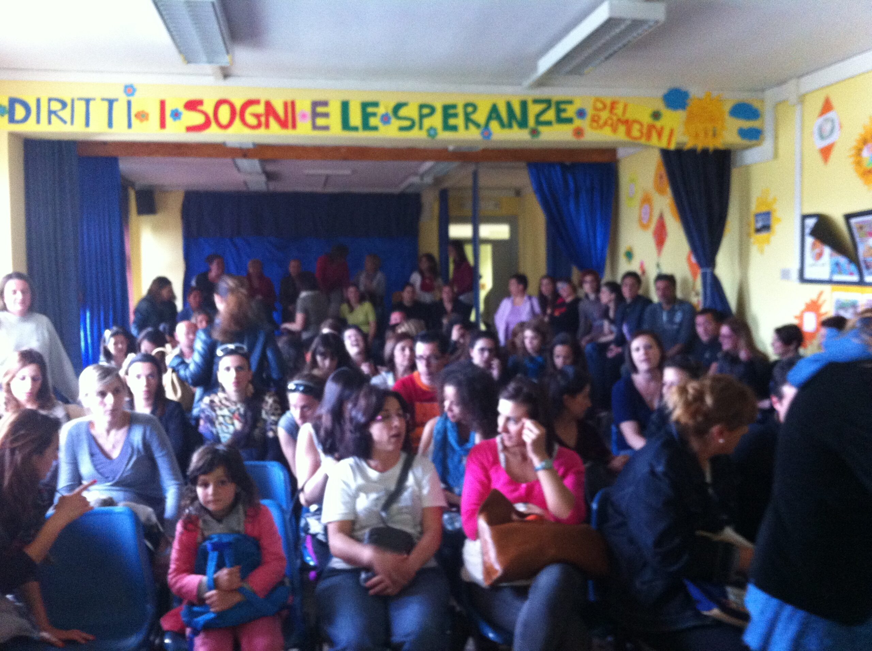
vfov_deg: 40.6
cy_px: 326
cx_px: 436
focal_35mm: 35
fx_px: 880
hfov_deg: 52.7
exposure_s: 1/15
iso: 400
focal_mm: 3.85
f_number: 2.8
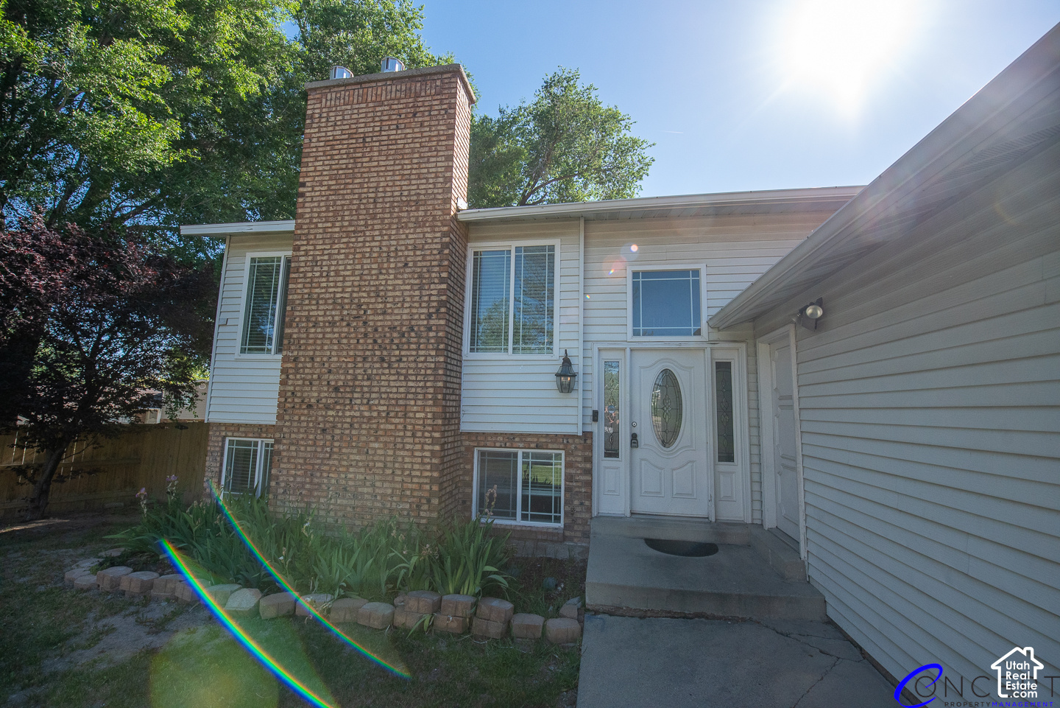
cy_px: 354
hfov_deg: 104.2
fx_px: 412
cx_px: 530
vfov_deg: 81.2
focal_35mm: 14
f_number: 5
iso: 1000
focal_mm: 14
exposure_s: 1/4000
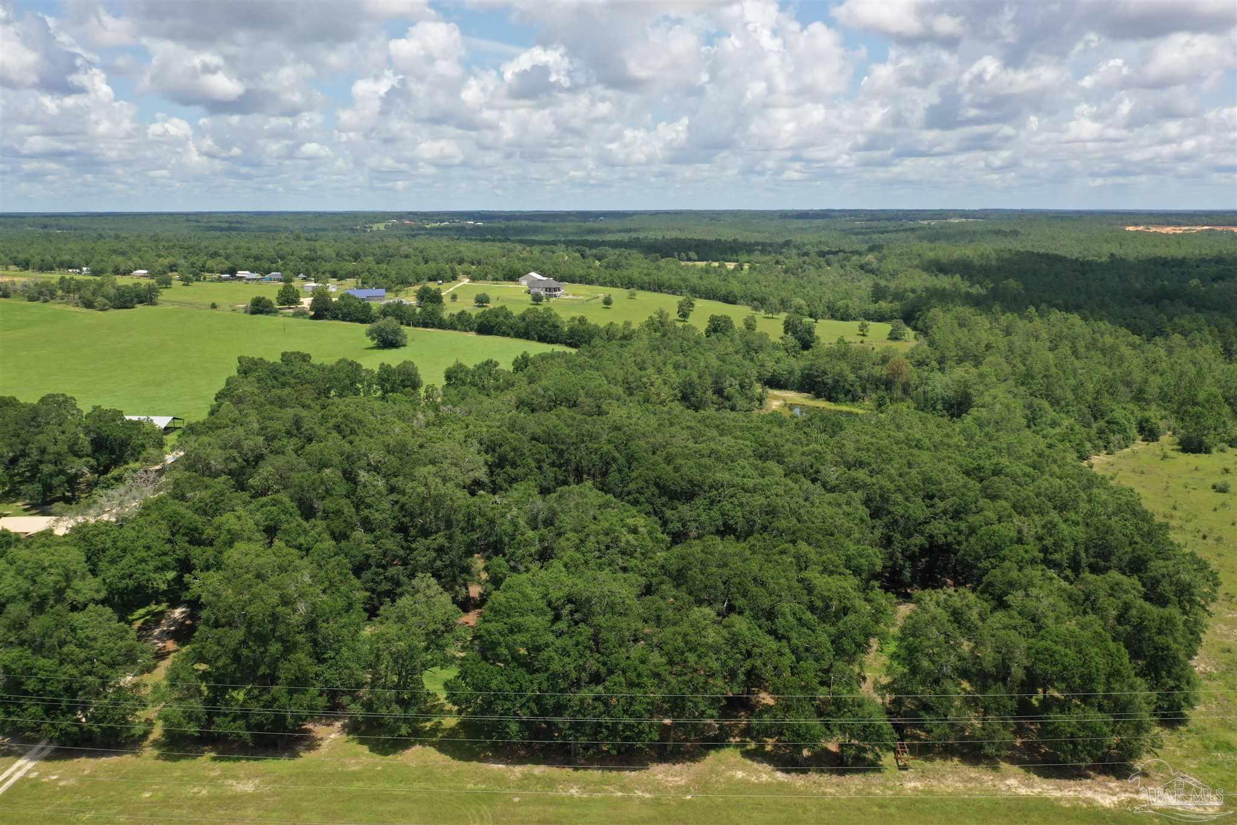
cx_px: 618
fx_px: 962
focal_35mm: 28
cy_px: 412
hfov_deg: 65.5
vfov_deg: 46.4
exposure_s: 1/500
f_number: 5.6
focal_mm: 10.26
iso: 100
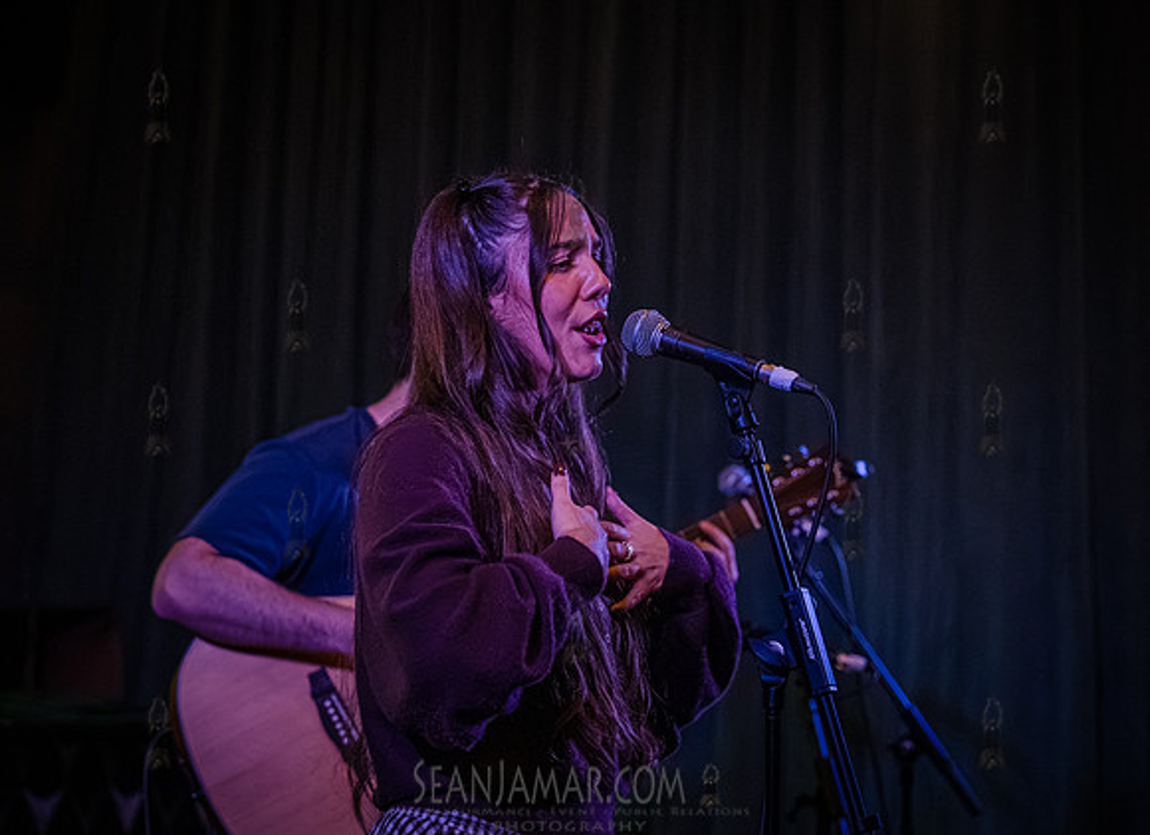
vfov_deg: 17.8
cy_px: 394
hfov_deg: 24.4
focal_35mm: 81
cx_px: 488
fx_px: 2659
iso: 16000
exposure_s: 1/320
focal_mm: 68
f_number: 3.2
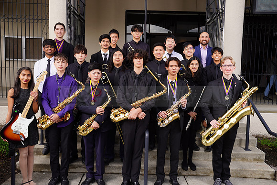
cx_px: 138
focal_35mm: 34
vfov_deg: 38.9
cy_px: 92
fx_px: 262
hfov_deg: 55.8
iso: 100
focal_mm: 34
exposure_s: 1/200
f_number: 6.3
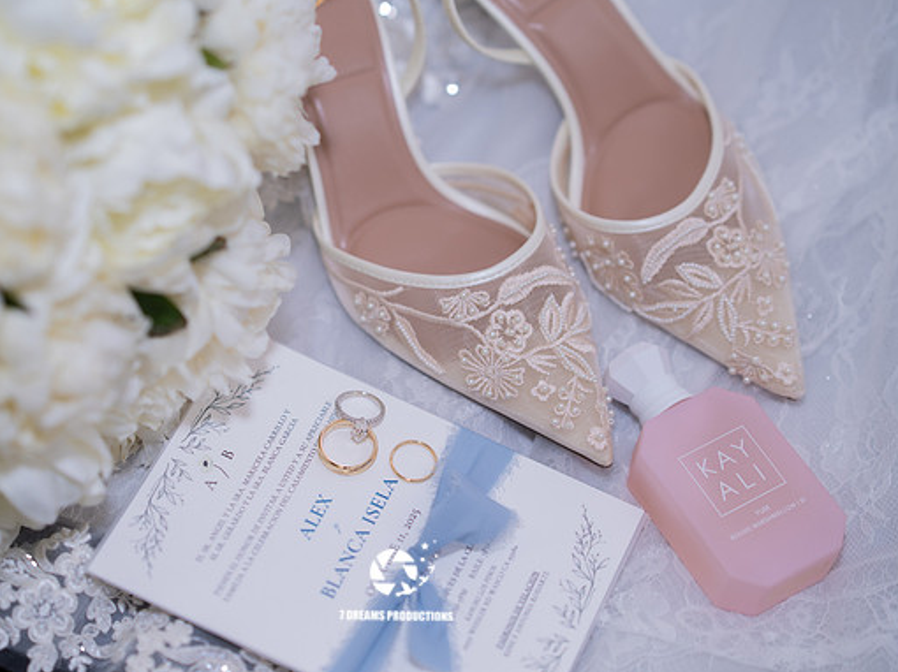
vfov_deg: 15.9
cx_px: 396
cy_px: 335
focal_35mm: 93
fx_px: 2411
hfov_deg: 21.1
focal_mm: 85
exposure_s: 1/125
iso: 320
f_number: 2
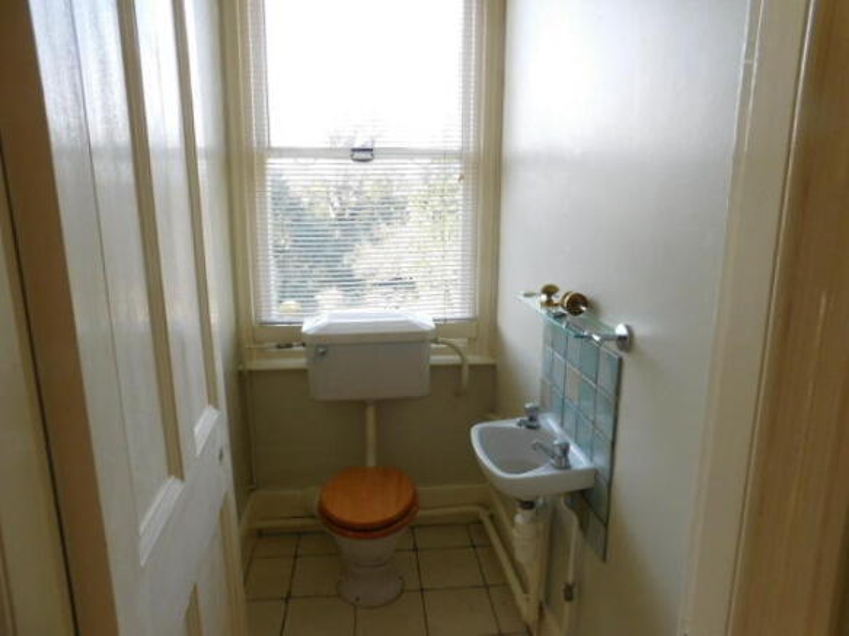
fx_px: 564
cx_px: 424
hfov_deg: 73.9
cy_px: 318
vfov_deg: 58.9
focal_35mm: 23
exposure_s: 1/80
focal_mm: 4
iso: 125
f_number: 3
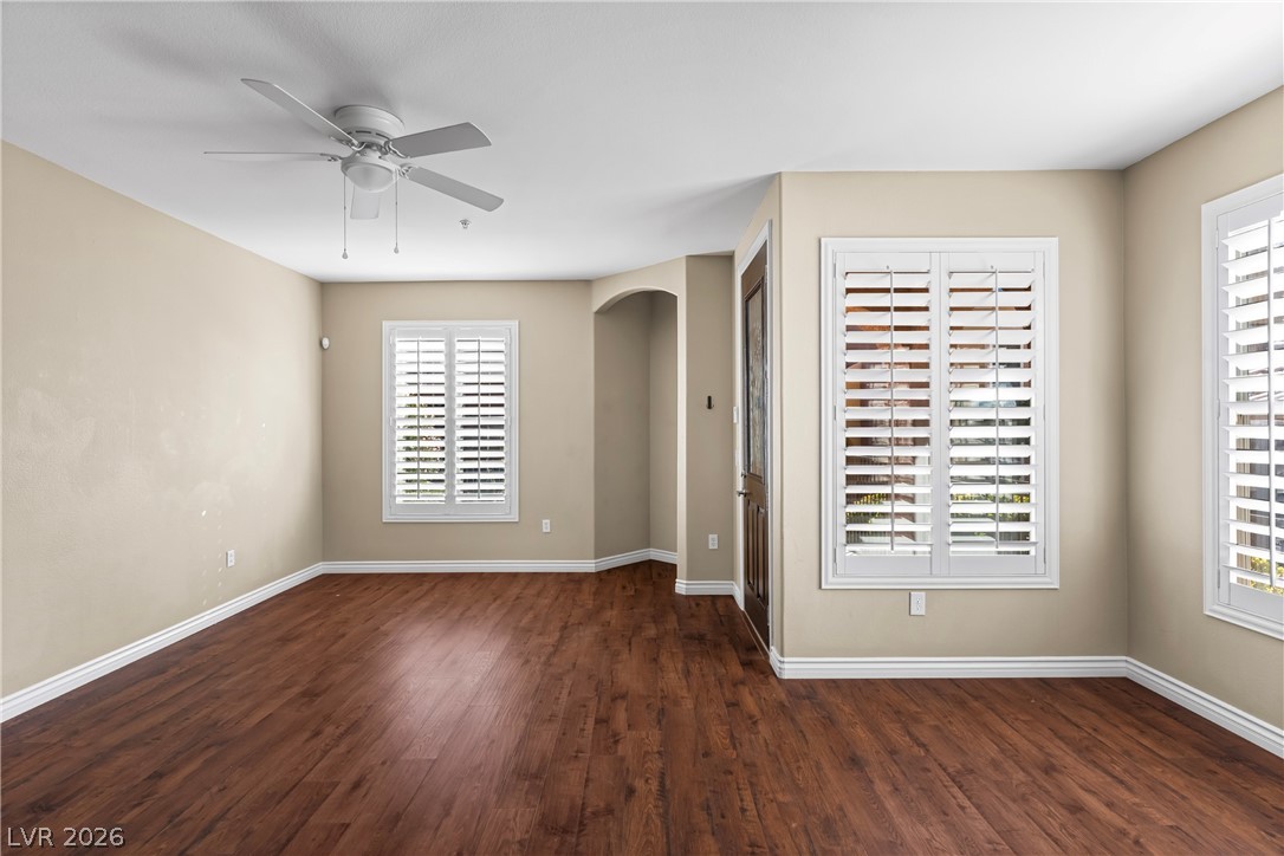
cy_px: 428
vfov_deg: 70.4
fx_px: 606
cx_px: 642
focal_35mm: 17
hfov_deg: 93.3
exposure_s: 1/500
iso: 500
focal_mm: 17
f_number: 8
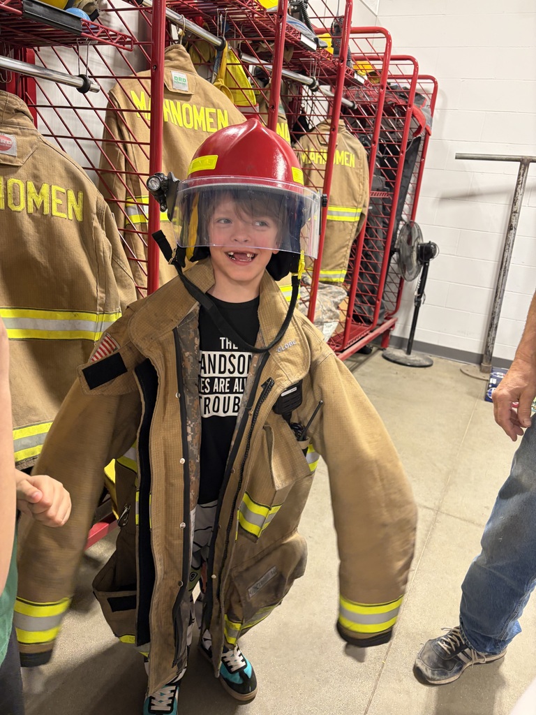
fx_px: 537
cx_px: 268
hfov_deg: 53.1
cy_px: 358
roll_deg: -4.4
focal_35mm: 26
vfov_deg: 67.3
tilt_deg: -19.1
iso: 125
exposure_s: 1/60
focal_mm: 5.96
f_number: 1.6
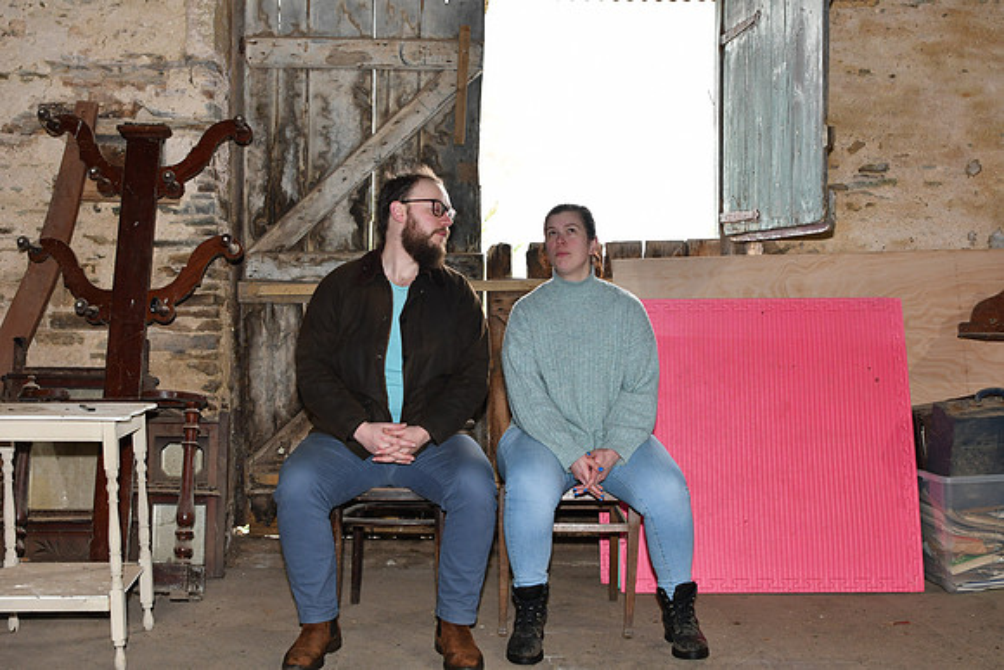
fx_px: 1004
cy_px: 335
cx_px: 502
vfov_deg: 36.9
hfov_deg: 53.1
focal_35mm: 36
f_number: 2.8
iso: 500
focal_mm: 24
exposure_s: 1/250
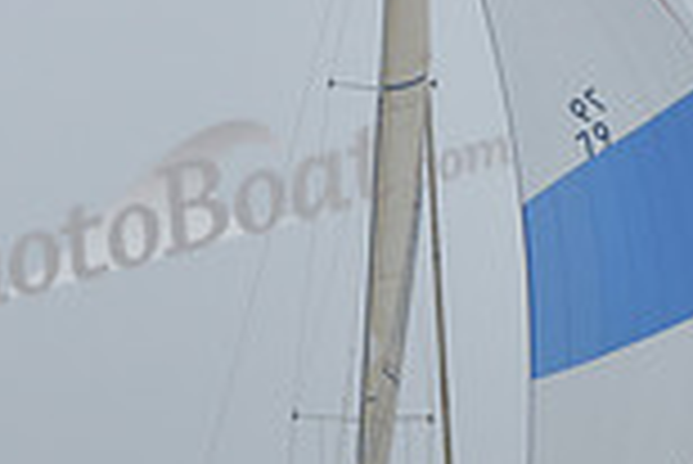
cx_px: 747
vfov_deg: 5.2
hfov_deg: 7.7
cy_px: 385
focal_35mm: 264
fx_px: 5087
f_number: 11
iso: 250
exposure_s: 1/800
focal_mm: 70
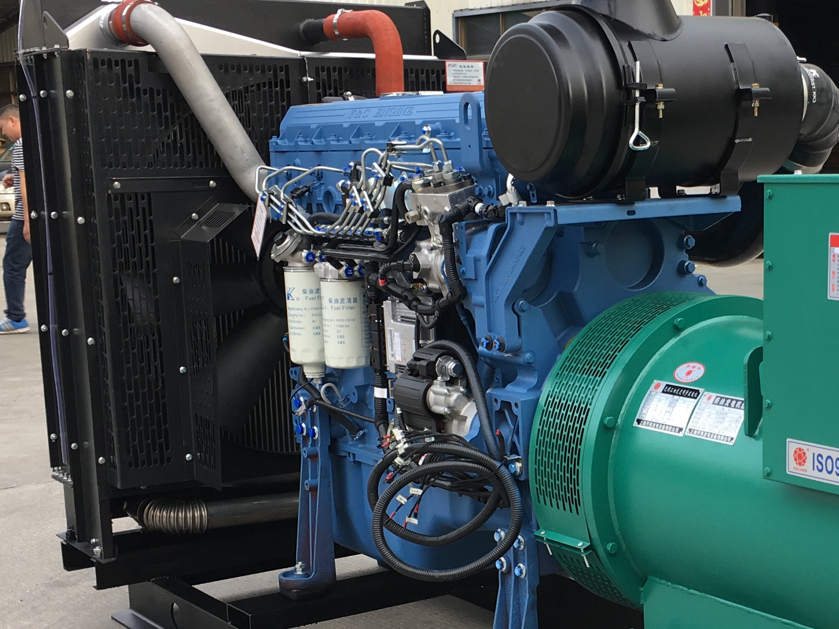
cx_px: 678
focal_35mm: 64
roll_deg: +0.2
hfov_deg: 29.5
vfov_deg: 22.7
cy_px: 471
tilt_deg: -10.4
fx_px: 1551
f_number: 2.2
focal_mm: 4.15
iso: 25
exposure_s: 1/127
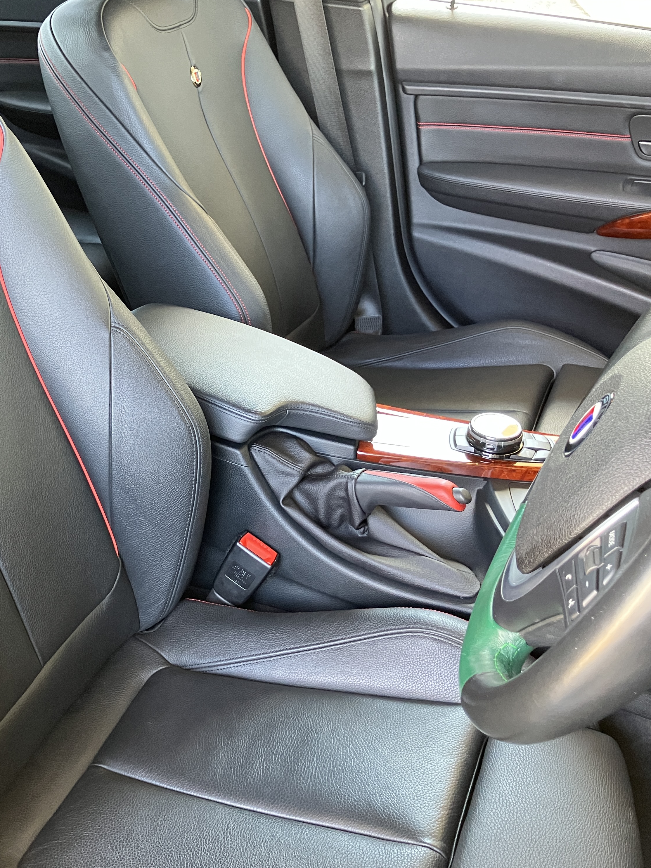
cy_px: 429
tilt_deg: -30.3
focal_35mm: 38
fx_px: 953
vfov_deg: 49.0
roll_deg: -0.5
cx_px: 195
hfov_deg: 37.1
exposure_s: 1/50
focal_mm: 3.99
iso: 160
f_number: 1.8
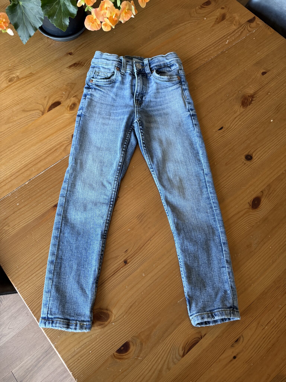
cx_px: 143
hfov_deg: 56.8
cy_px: 191
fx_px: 264
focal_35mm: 24
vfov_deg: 71.6
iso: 160
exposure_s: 1/120
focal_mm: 6.76
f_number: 1.78
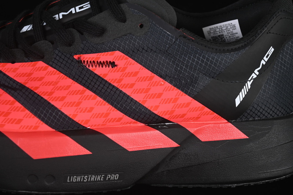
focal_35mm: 75
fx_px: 610
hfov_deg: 27.0
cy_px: 98
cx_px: 146
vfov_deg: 18.2
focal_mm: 50
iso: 160
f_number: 6.3
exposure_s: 1/50
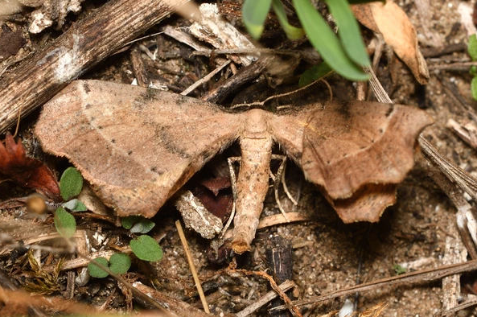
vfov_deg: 5.6
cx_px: 241
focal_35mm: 243
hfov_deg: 8.5
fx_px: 3216
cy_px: 158
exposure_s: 1/250
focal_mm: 150
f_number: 10
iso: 100
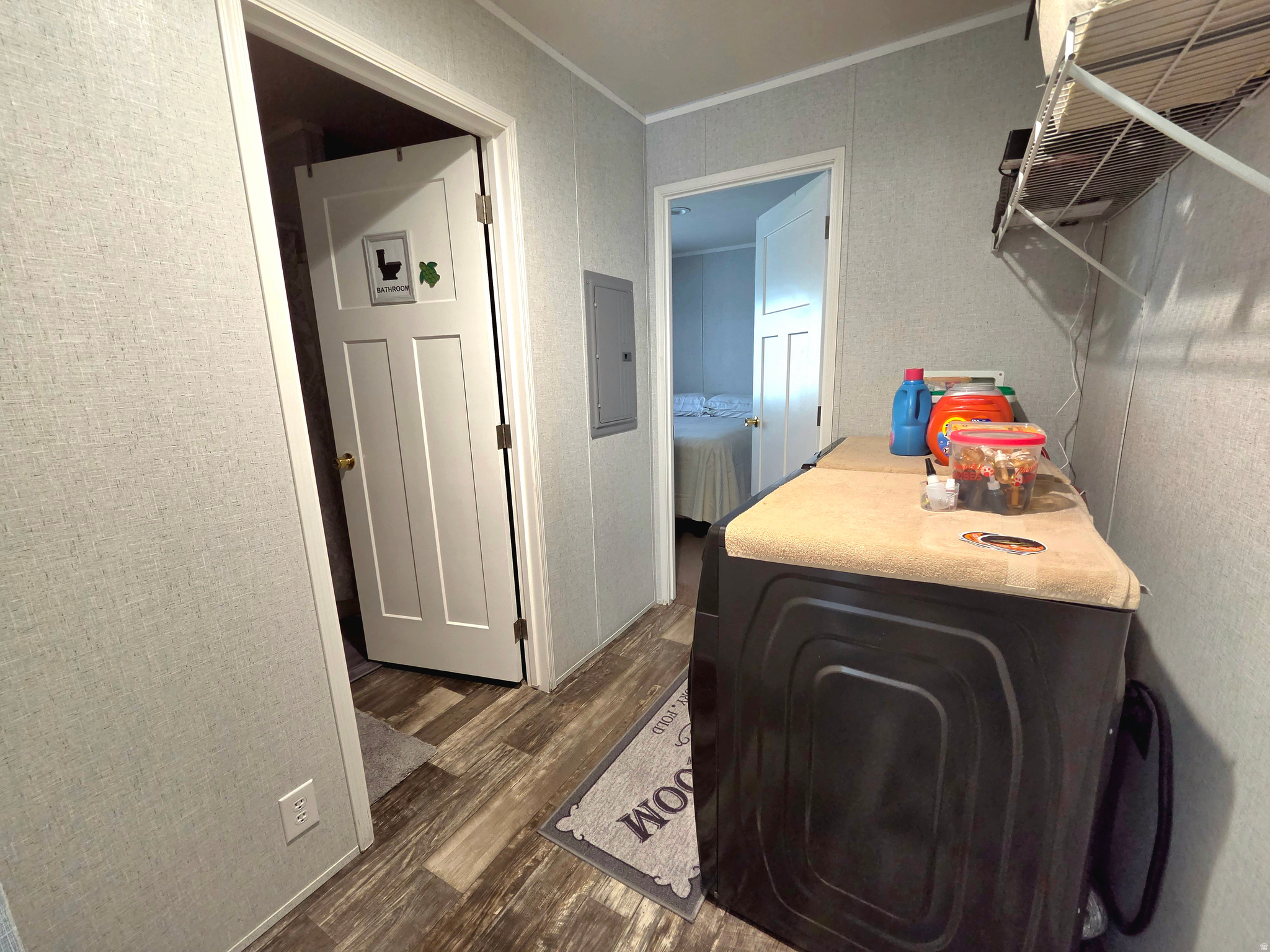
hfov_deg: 106.2
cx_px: 635
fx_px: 477
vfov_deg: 89.9
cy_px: 476
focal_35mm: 13
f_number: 2.2
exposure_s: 1/60.2
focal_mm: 2.2
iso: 500
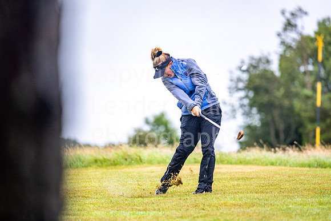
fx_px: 2759
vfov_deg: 4.6
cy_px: 110
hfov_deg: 6.9
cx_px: 166
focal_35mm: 300
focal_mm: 300
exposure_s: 1/800
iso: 320
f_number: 4.5
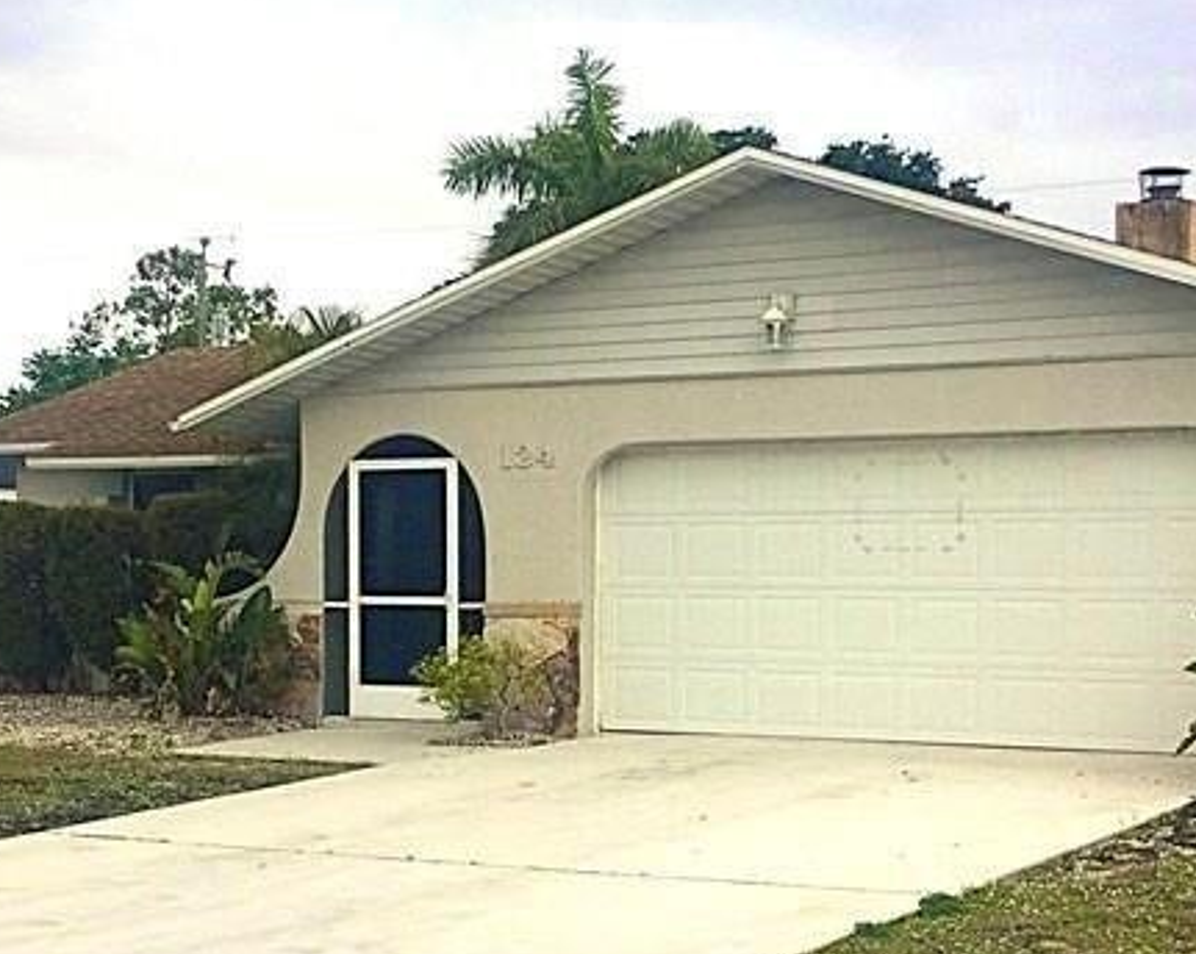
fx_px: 2122
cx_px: 652
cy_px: 466
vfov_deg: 25.4
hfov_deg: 31.5
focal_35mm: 60
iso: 25
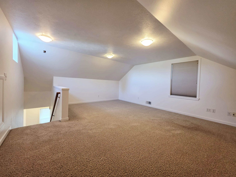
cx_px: 118
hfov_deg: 106.2
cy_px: 88
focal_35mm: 13
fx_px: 89
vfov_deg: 89.9
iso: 160
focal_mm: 2.2
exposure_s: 1/60.2
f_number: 1.9
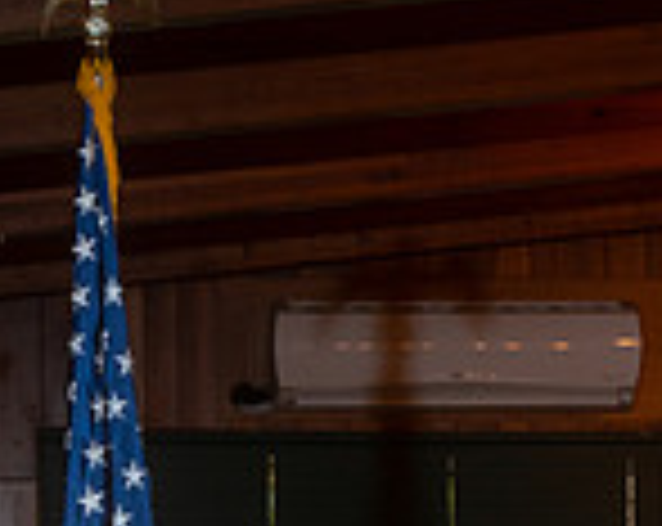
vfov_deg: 4.5
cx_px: 858
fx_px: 6629
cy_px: 998
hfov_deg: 5.7
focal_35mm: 339
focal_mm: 70
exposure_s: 1/200
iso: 500
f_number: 4
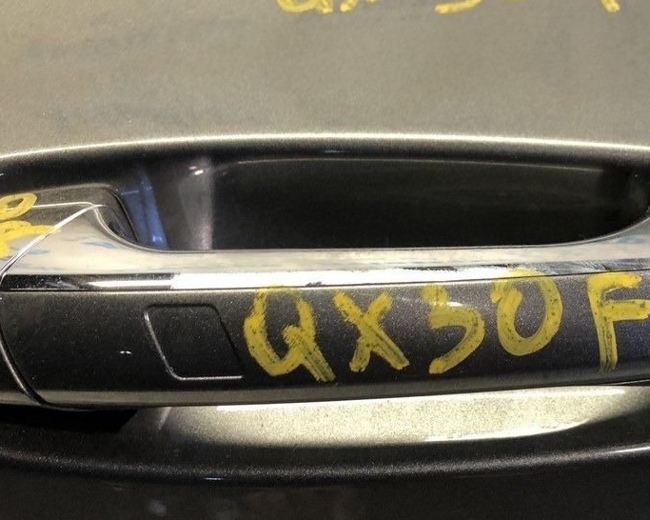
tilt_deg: -20.1
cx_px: 467
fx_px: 789
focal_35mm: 41
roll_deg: +0.7
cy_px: 297
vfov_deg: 36.4
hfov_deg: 43.7
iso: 32
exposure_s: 1/25
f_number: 1.8
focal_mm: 4
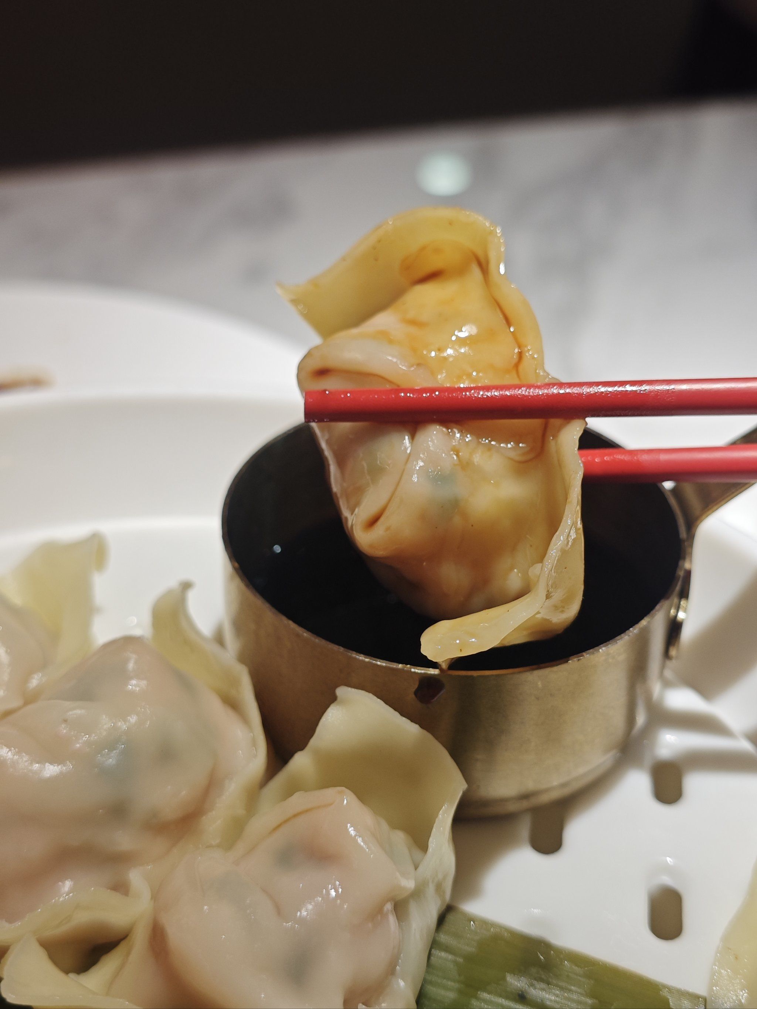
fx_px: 1458
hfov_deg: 29.1
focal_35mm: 50
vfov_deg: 38.2
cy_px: 504
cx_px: 378
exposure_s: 1/101
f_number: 0.95
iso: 80
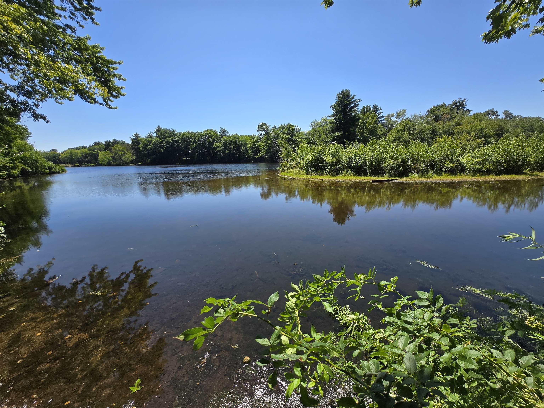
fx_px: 204
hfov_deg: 106.2
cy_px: 204
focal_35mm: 13
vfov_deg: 89.9
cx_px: 272
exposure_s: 1/934
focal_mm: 1.7
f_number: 2.2
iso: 25
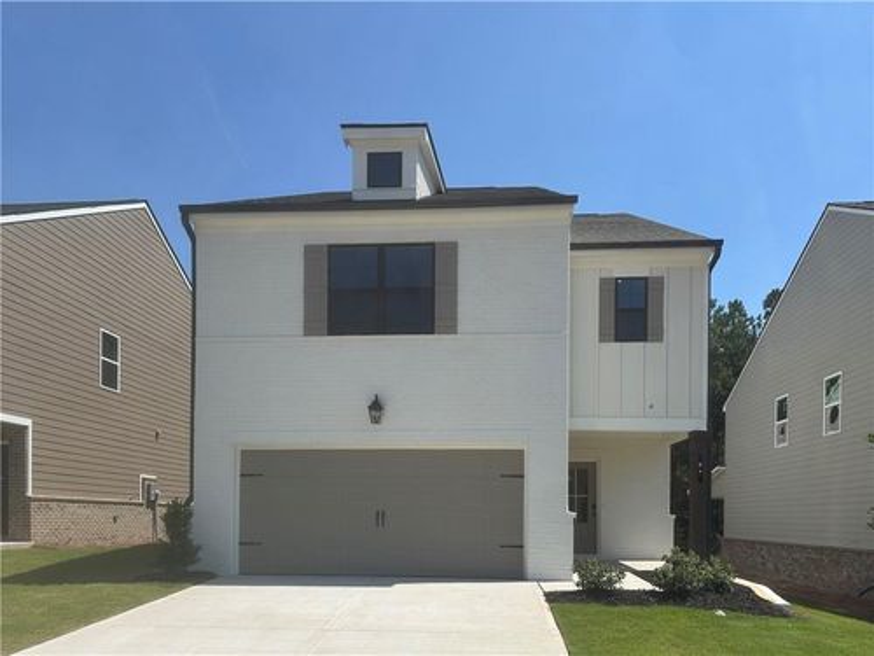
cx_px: 437
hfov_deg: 71.6
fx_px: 606
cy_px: 328
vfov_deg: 56.8
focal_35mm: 24
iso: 80
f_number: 1.78
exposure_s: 1/6623
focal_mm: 6.86
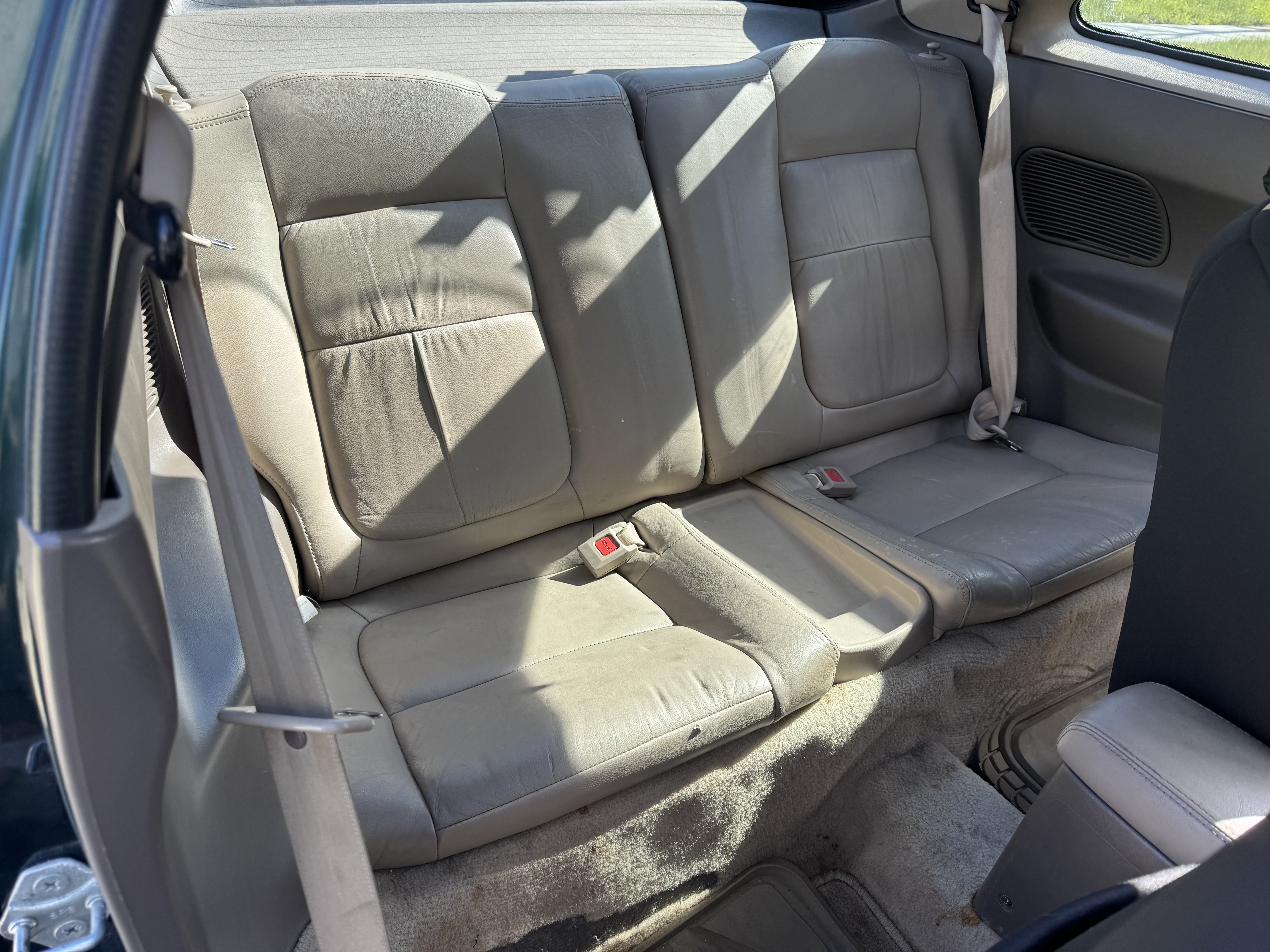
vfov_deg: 56.8
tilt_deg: -36.2
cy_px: 476
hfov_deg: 71.6
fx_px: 881
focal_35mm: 24
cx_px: 635
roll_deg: -4.0
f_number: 1.78
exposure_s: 1/312
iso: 80
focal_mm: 6.86
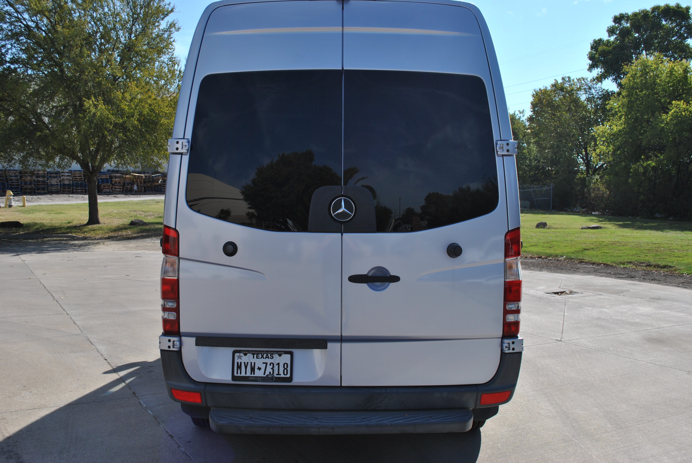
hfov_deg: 57.2
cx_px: 346
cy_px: 232
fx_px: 635
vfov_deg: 40.1
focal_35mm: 33
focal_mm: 22
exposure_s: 1/500
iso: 100
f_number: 5.6
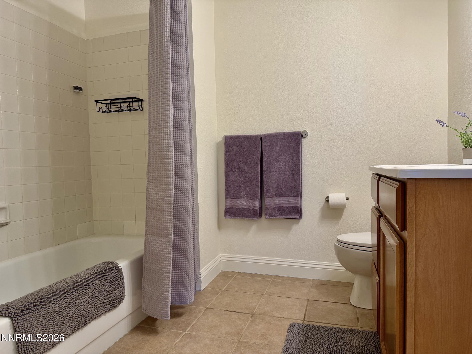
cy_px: 177
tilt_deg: -1.9
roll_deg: +2.1
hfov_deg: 71.6
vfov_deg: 56.8
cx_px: 236
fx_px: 327
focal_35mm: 24
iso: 125
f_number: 1.78
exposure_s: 1/60
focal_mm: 6.76
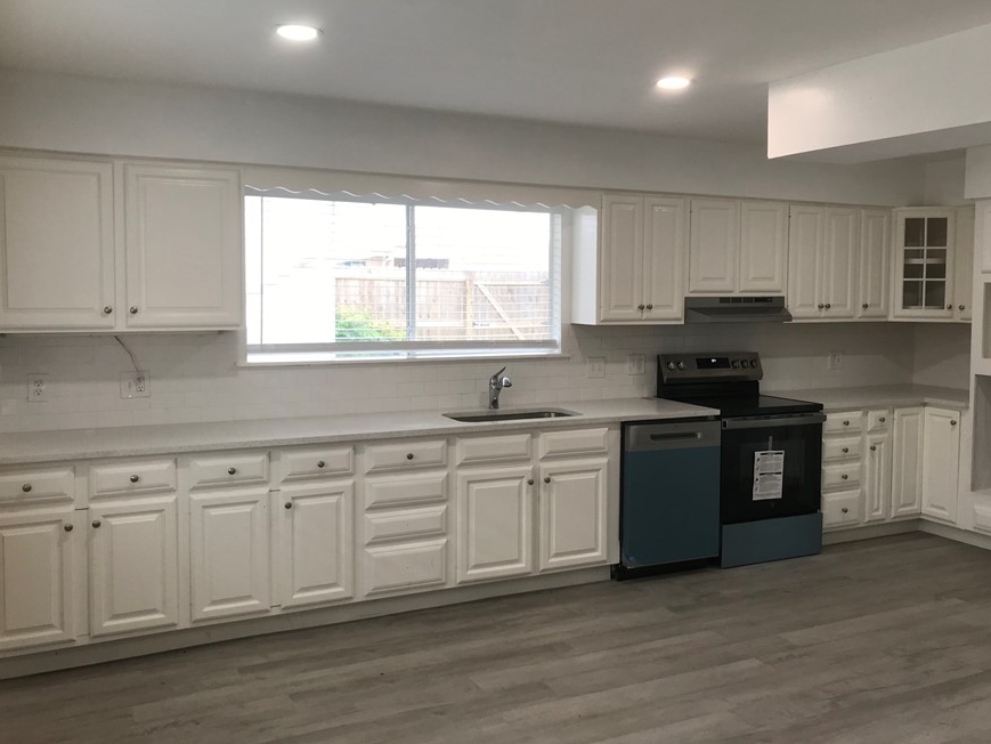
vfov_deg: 42.9
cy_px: 355
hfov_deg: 55.2
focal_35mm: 33
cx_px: 545
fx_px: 945
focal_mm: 3.99
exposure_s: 1/60
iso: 25
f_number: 1.8
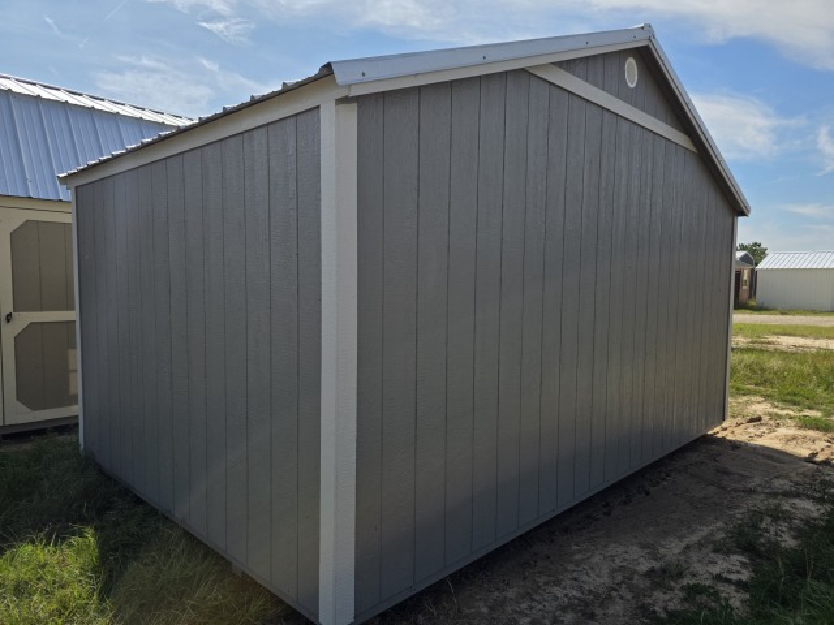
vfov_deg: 58.9
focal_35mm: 23
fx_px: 554
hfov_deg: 73.9
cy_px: 312
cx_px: 417
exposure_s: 1/5447
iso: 80
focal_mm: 6.3
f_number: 1.7
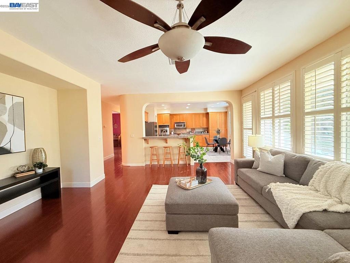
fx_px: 142
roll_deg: +1.8
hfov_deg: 102.1
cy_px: 132
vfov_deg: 85.7
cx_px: 175
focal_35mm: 14
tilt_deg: -1.1
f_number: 2.2
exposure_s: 1/120
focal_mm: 2.22
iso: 320
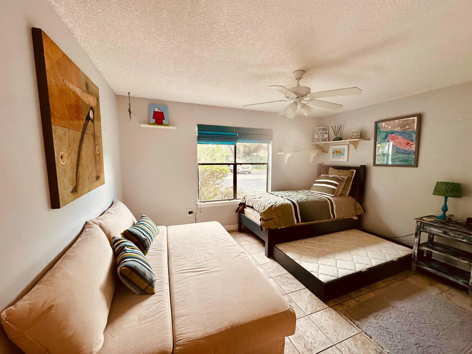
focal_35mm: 14
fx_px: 191
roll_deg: -0.8
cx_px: 236
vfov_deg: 85.7
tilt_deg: -6.2
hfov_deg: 102.1
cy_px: 177
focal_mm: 2.22
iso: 100
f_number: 2.2
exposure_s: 1/120
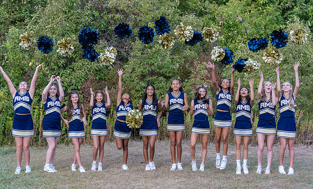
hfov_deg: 28.0
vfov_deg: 17.1
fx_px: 627
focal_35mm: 74
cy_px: 108
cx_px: 161
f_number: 3.2
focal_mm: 70
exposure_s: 1/1250
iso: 400
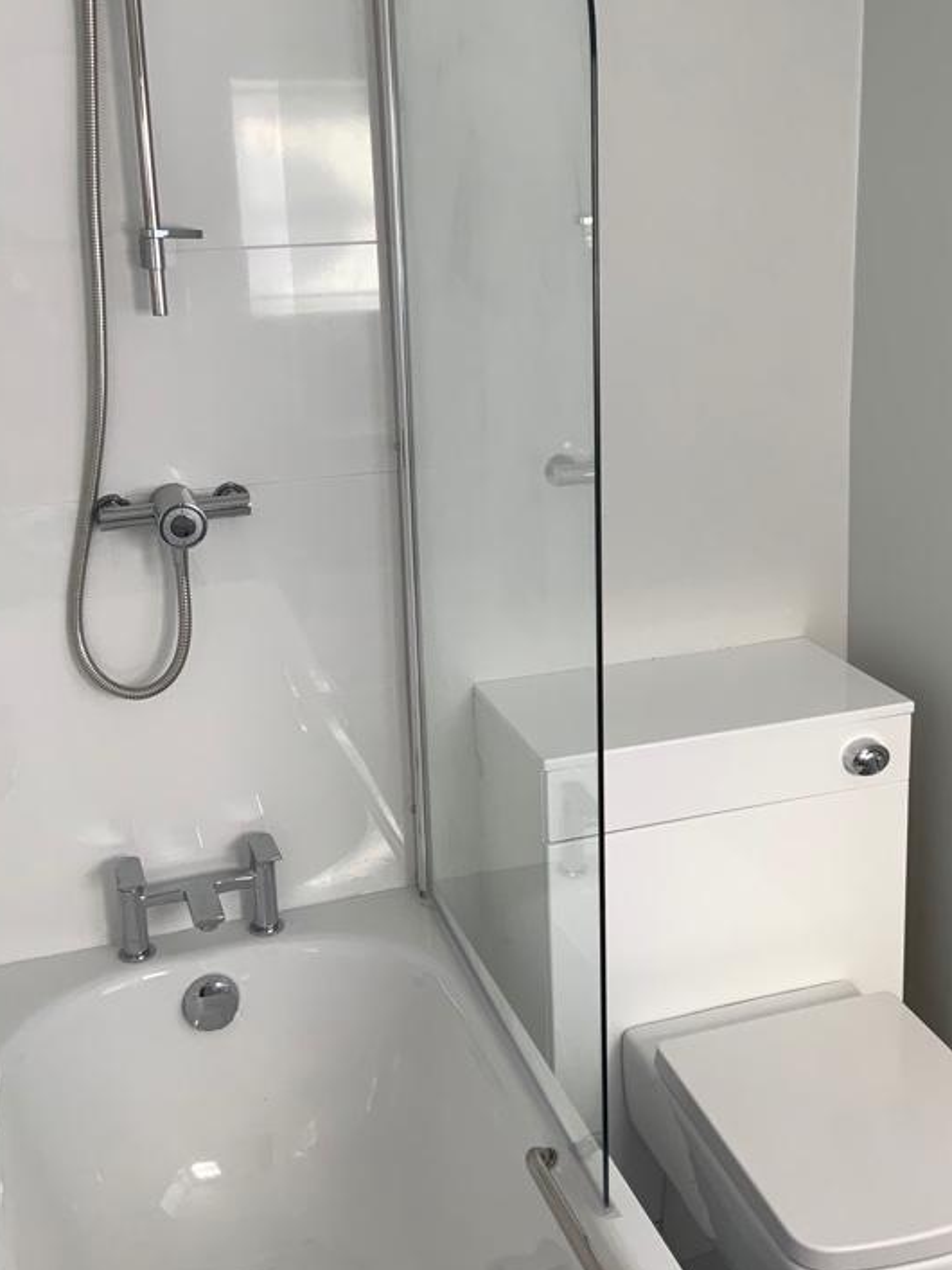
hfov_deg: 34.3
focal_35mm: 42
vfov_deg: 44.6
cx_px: 551
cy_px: 532
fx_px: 1541
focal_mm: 3
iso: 16
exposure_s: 1/100
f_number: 1.8
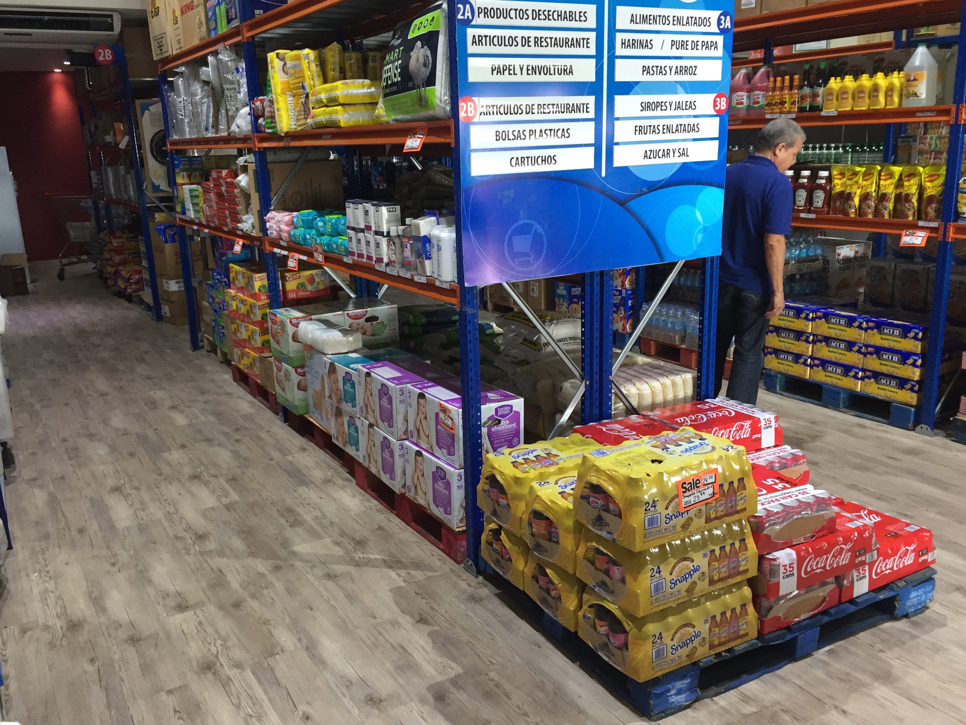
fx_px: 865
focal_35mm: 31
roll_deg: +1.0
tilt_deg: -15.8
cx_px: 462
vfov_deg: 45.4
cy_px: 385
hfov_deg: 58.3
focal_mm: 4.15
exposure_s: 1/30
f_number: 2.2
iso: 80
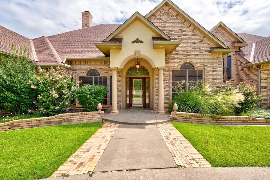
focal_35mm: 16
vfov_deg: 73.7
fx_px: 120
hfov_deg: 96.7
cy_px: 90
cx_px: 136
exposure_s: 1/1250
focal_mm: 10
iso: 200
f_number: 8
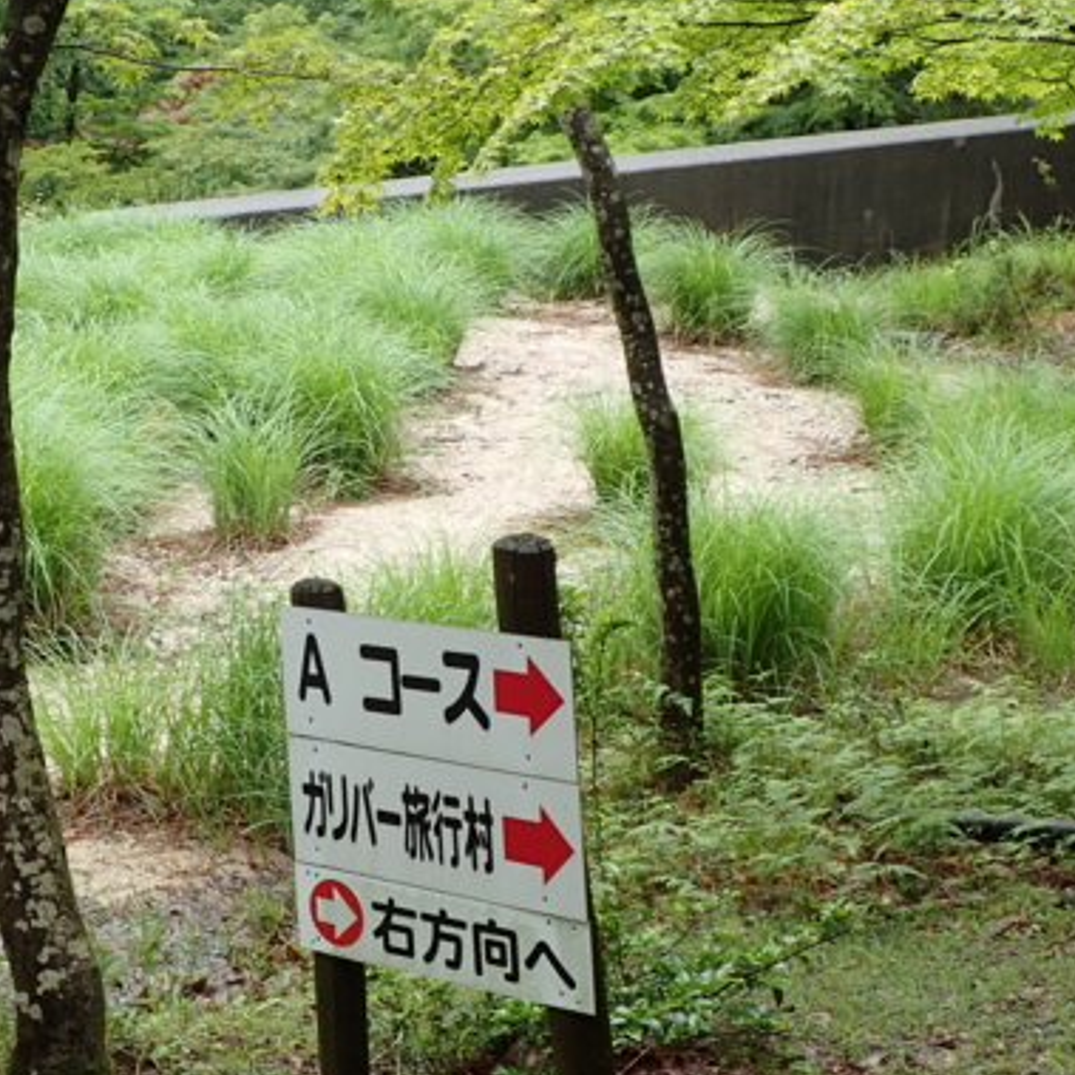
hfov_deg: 26.1
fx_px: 2284
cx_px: 250
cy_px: 584
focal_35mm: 65
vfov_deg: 26.5
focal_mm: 5.5
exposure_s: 1/125
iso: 100
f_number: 3.2
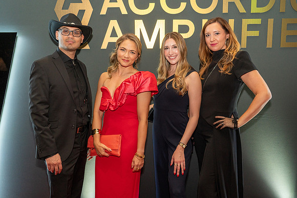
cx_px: 148
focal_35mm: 33
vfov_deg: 40.0
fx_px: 272
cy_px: 99
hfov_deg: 57.2
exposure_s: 1/100
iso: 1600
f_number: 5.6
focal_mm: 33
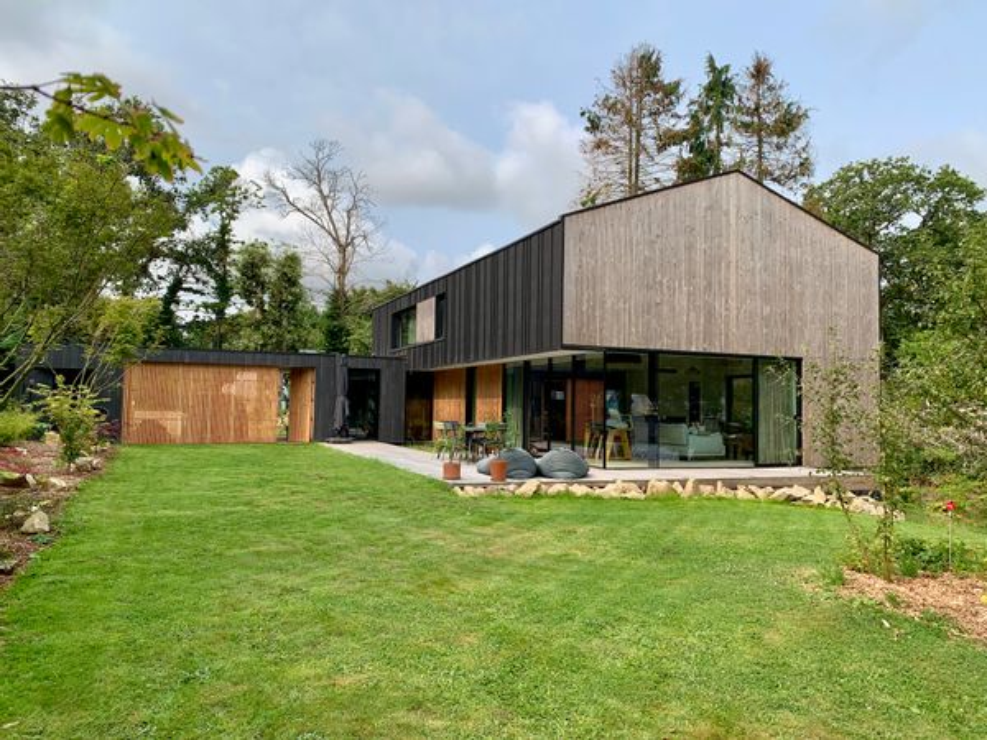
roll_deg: -0.6
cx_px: 494
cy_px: 370
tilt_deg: +1.8
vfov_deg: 53.1
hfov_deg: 67.3
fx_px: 741
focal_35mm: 26
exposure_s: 1/1610
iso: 25
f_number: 1.8
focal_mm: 4.25
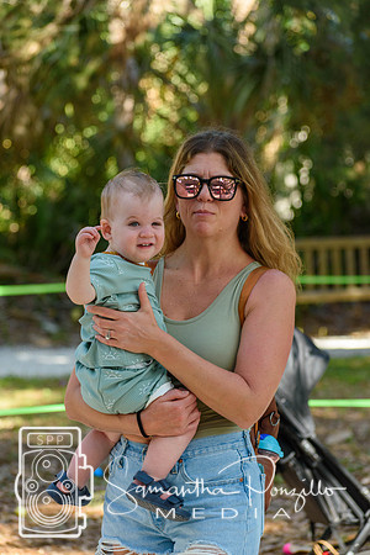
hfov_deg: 7.5
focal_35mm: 183
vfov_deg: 11.2
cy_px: 278
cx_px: 185
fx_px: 2821
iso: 400
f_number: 4.8
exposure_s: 1/400
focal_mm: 122
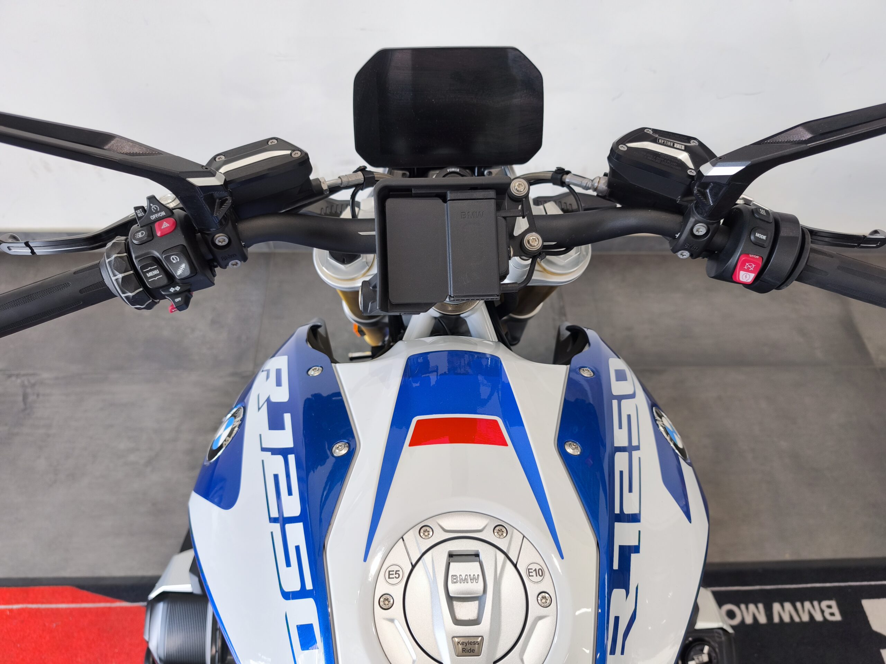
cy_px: 332
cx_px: 443
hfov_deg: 73.9
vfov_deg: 58.9
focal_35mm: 23
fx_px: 589
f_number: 1.6
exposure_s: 1/100
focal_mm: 6.57
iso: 64
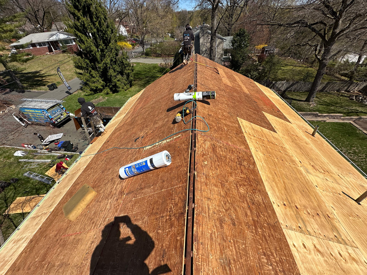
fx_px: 148
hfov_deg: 102.1
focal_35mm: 14
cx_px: 184
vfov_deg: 85.7
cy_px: 138
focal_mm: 2.22
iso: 50
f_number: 2.2
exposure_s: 1/2257
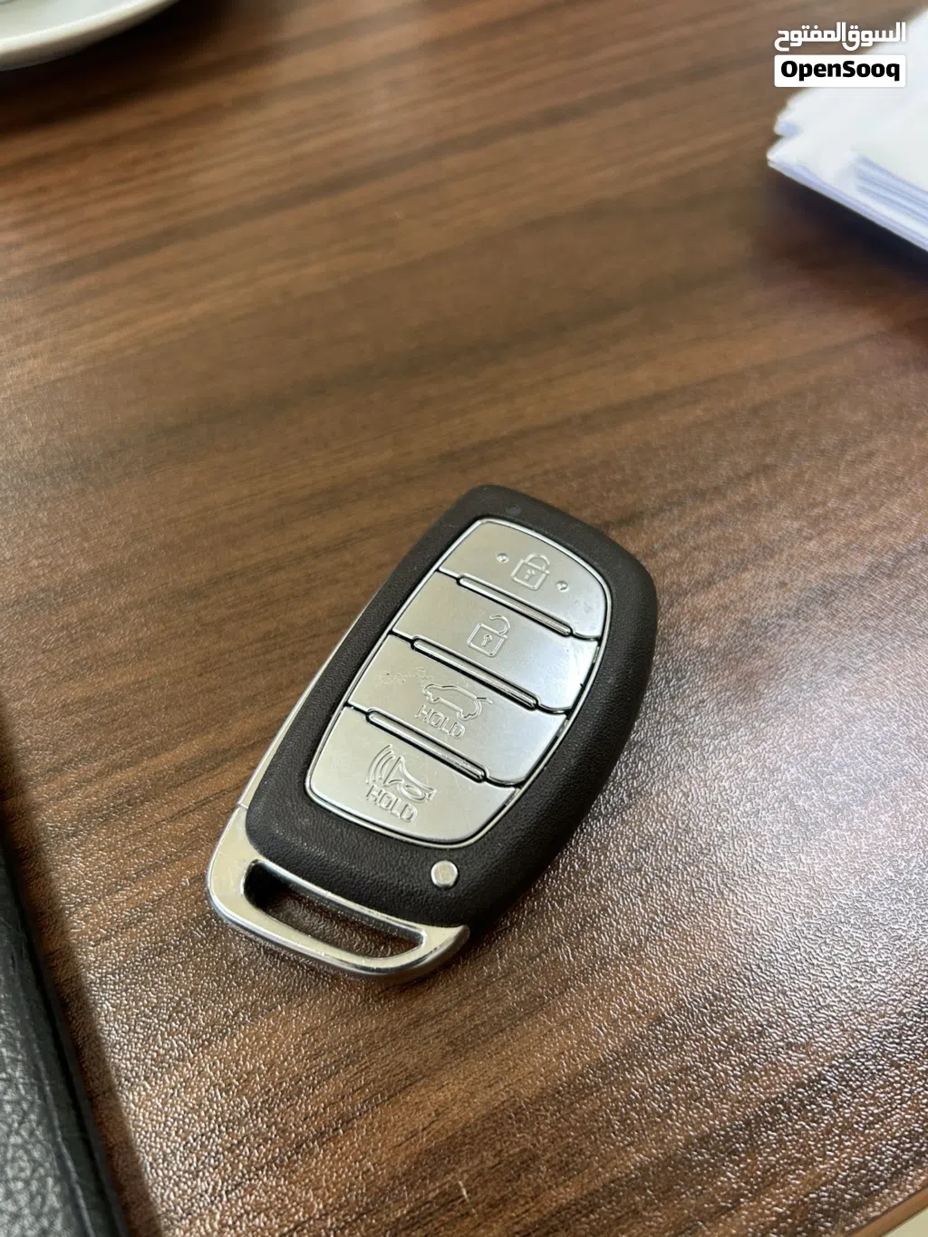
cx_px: 464
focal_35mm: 26
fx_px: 929
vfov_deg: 67.3
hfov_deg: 53.1
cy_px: 618
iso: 125
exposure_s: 1/100
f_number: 1.5
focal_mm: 5.7
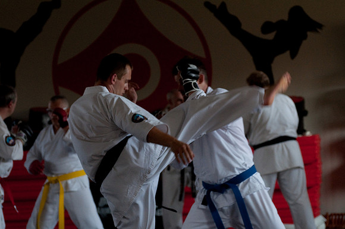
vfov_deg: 8.1
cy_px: 114
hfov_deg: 12.2
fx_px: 1608
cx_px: 172
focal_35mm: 168
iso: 800
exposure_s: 1/200
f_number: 4.8
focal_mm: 112
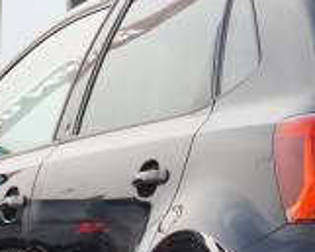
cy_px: 242
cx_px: 331
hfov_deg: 6.9
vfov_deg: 5.5
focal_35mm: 279
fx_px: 2603
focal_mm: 50
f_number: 5.6
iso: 100
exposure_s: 1/90
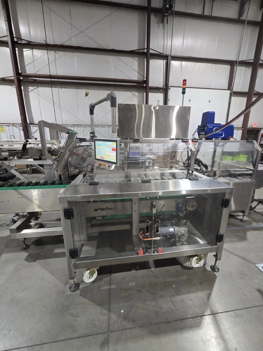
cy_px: 176
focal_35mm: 13
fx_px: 132
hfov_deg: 89.9
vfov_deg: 106.2
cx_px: 132
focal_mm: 2.2
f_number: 2.2
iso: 400
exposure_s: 1/60
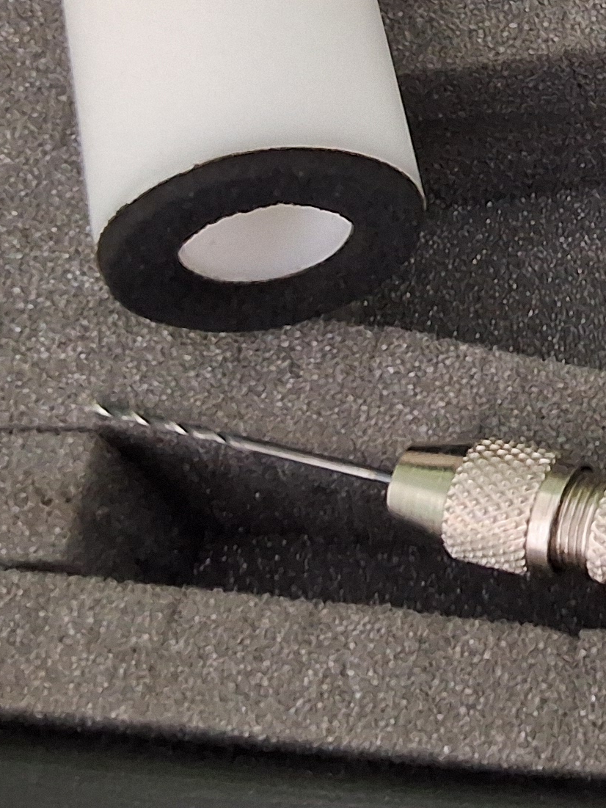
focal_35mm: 83
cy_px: 98
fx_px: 1937
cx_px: 965
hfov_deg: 16.0
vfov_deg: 23.0
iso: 320
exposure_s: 1/20
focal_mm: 2.91
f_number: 1.9
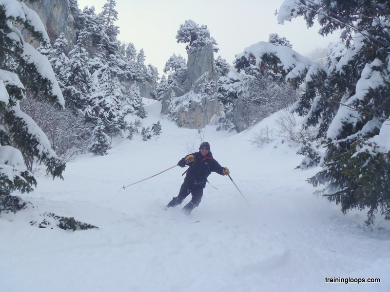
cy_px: 146
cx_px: 195
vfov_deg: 29.1
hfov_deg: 38.2
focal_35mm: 50
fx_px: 563
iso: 80
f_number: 5
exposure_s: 1/320
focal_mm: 8.9
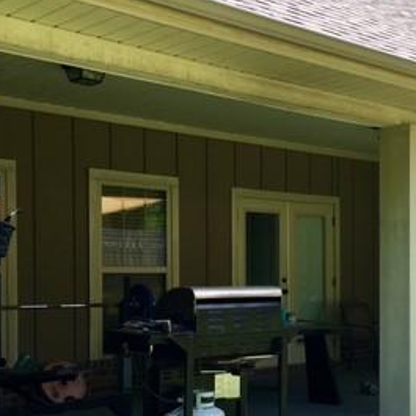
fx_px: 843
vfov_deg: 27.4
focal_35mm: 62
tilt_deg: -0.4
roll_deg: -0.4
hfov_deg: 27.2
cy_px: 308
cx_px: 331
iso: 25
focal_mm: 4.15
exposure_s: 1/434
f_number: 2.2
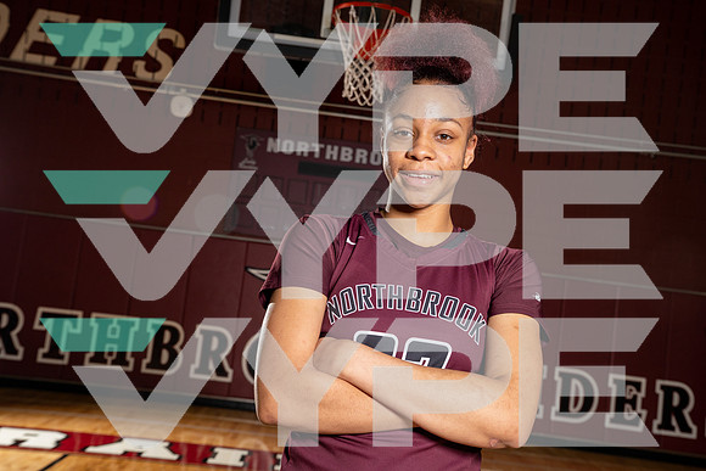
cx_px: 353
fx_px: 902
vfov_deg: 29.3
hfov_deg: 42.7
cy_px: 236
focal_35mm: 46
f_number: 8
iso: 500
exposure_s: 1/250
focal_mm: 46
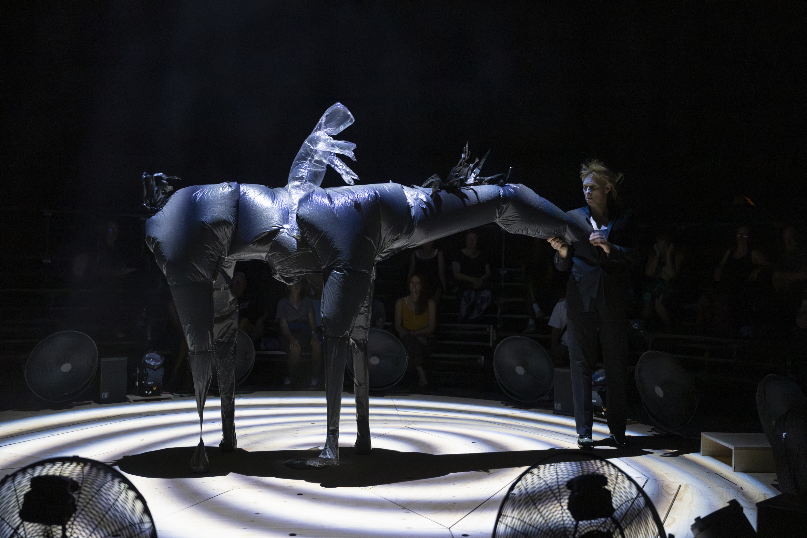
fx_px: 784
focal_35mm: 35
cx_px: 404
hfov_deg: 54.4
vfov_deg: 37.8
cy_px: 269
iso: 8000
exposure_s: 1/100
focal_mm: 35
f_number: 3.2
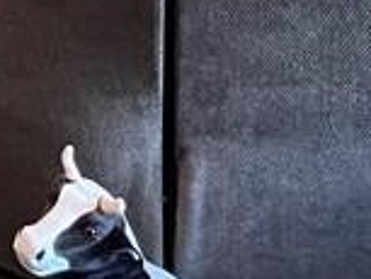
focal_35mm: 87
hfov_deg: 19.6
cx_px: -187
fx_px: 933
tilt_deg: -0.7
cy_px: -298
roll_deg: +1.6
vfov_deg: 14.0
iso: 500
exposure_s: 1/60
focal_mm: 1.57
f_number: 1.8
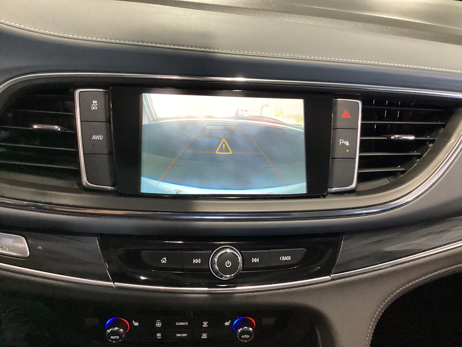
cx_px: 231
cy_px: 174
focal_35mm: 31
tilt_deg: -31.9
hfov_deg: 58.4
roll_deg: -4.9
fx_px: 414
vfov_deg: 45.4
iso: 500
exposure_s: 1/30
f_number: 2.4
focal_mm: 3.3
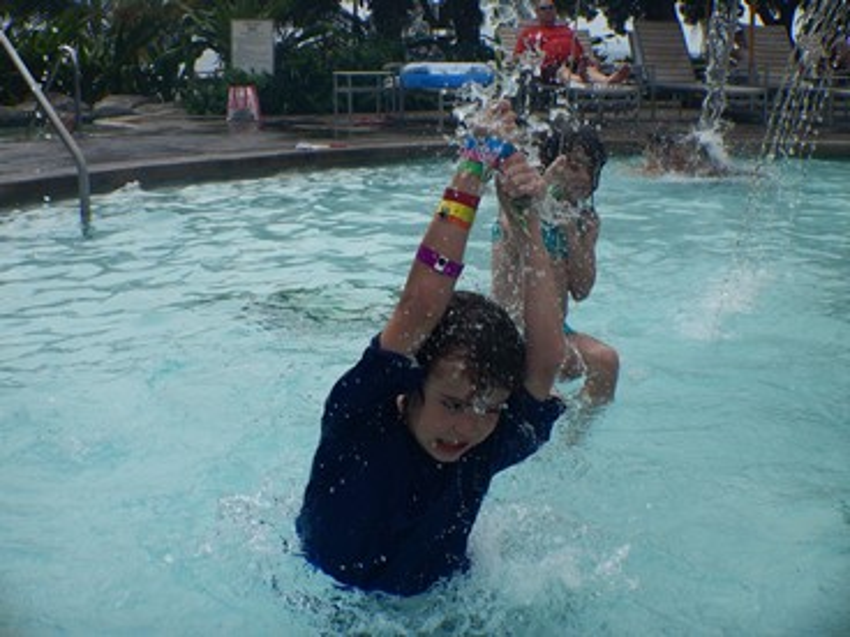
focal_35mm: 47
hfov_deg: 40.4
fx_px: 1154
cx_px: 425
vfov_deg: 30.9
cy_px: 318
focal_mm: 8.4
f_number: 4.1
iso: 125
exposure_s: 1/1500
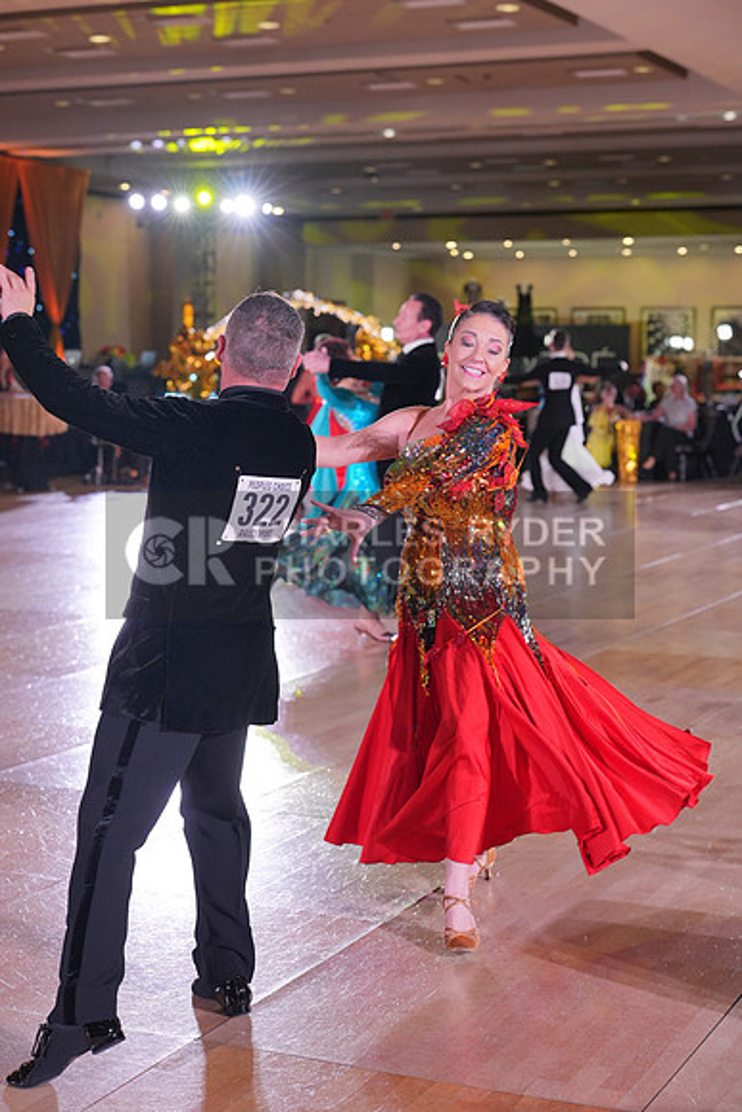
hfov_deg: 21.6
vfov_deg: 31.9
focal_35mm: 63
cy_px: 556
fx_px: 1946
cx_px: 371
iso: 2000
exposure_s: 1/400
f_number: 4
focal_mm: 63
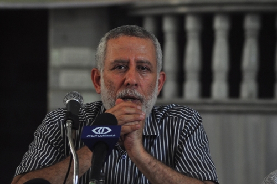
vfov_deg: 4.8
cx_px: 138
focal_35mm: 285
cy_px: 92
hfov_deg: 7.2
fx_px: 2190
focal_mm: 190
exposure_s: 1/40
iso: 320
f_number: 4.8
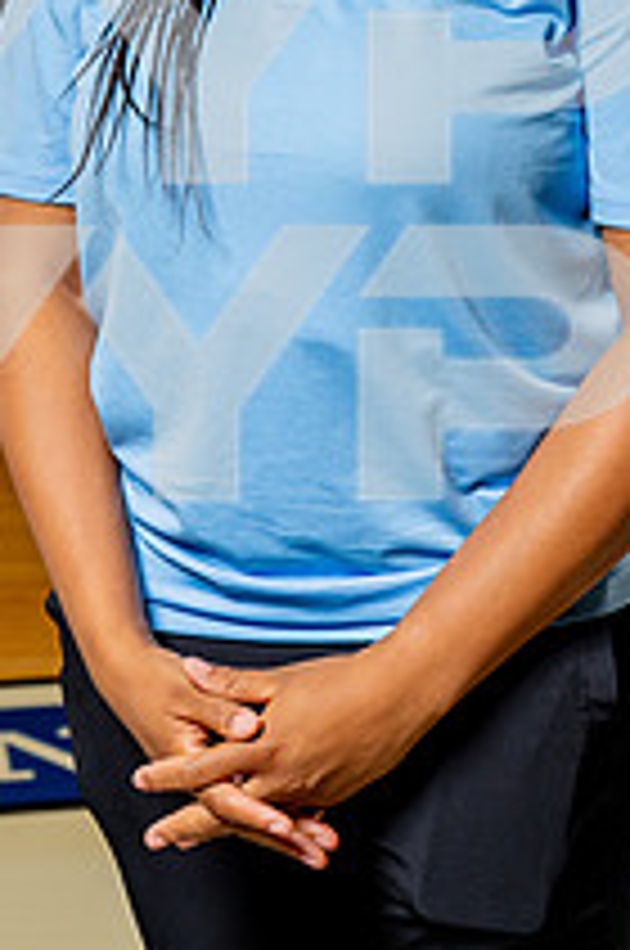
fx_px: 3318
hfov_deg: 10.8
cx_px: 315
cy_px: 50
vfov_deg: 16.0
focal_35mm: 126
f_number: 5.6
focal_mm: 59
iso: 640
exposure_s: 1/250
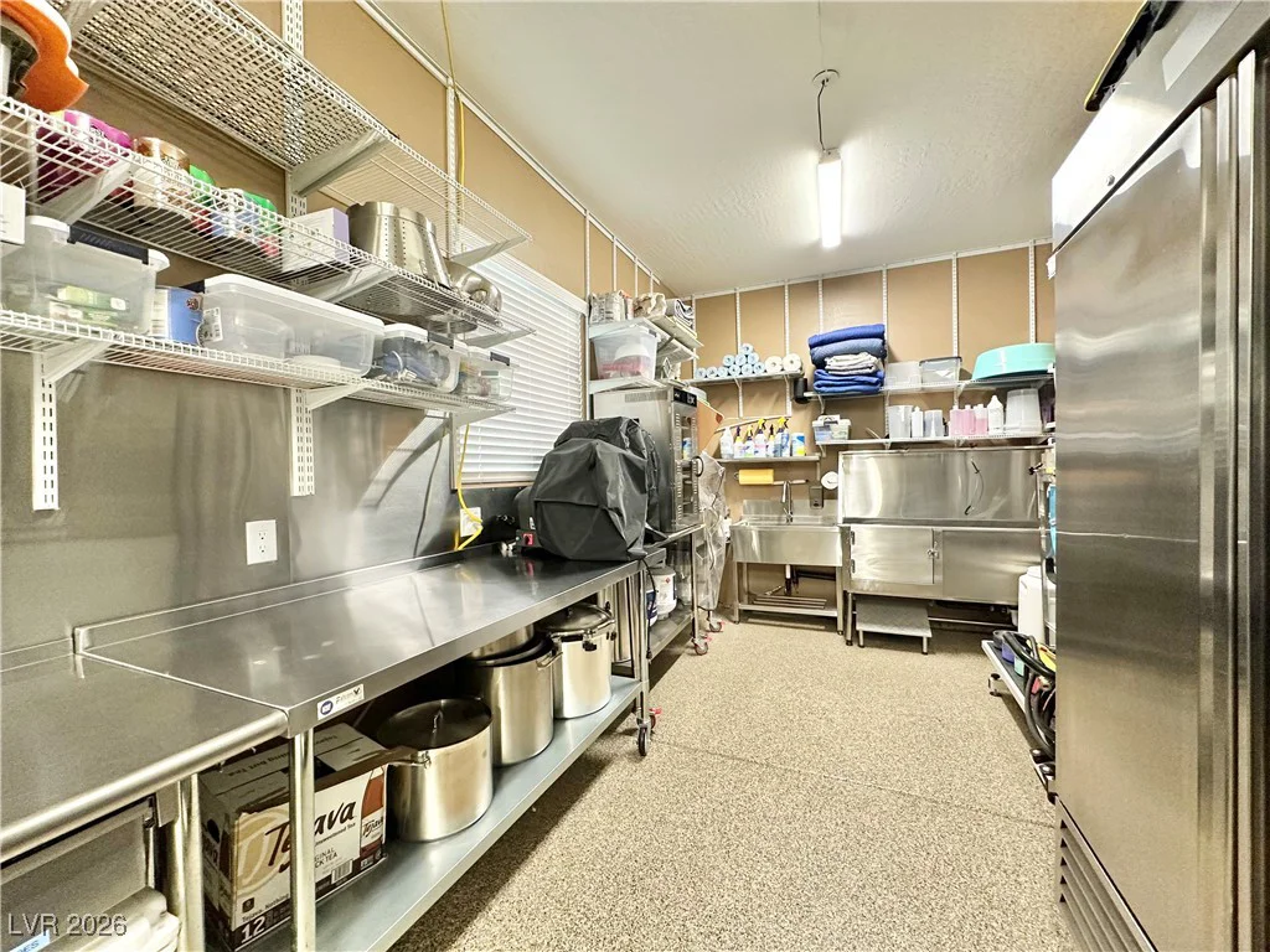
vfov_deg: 85.7
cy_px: 476
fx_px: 514
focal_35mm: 14
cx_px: 635
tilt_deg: +0.4
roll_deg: +0.6
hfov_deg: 102.1
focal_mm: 2.22
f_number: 2.2
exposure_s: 1/60
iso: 320
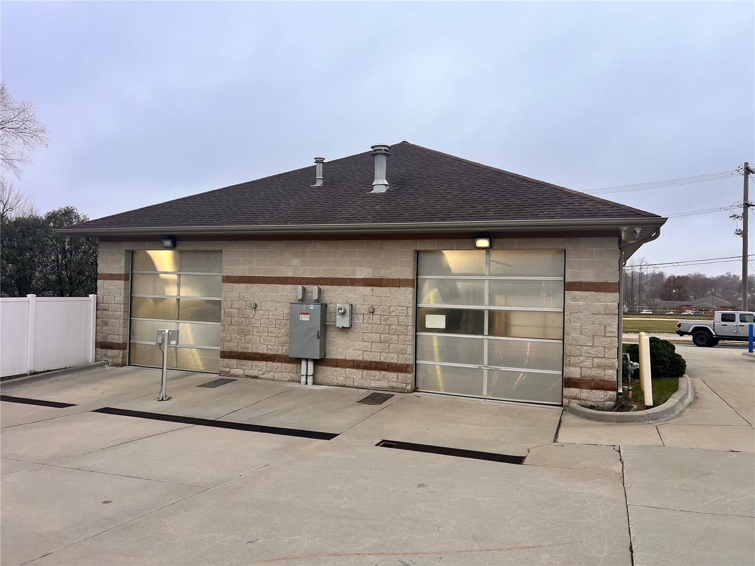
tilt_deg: -0.4
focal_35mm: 26
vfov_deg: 53.1
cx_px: 378
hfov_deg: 67.3
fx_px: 567
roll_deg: -1.3
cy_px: 283
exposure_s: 1/121
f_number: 1.5
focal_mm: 5.7
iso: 80
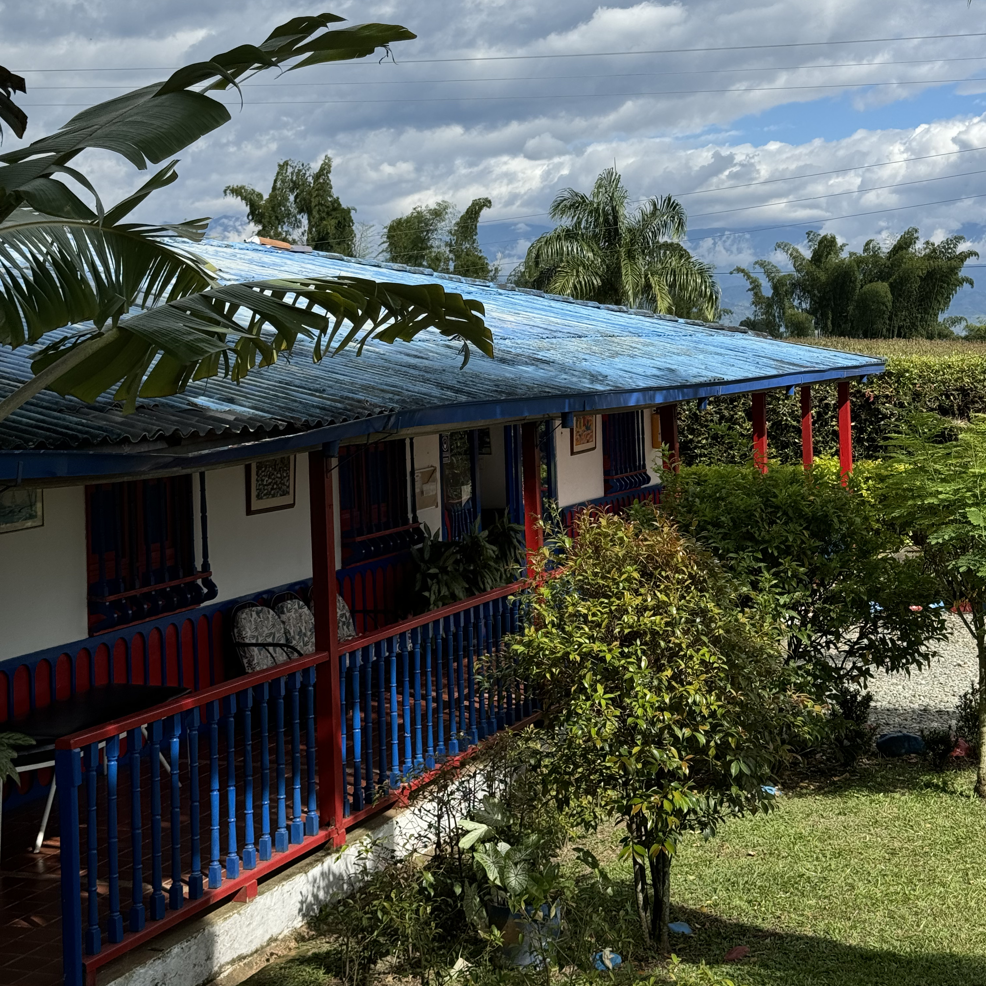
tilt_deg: -0.3
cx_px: 495
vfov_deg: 29.9
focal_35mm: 57
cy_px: 352
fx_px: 1837
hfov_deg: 30.0
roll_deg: +1.8
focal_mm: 6.76
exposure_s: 1/4310
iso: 64
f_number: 1.78
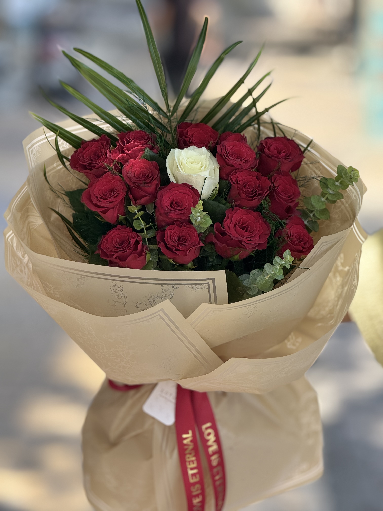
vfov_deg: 16.4
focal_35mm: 120
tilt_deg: -10.5
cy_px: 256
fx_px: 1770
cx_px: 192
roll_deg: -1.3
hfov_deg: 12.3
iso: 64
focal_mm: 15.66
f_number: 2.8
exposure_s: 1/361
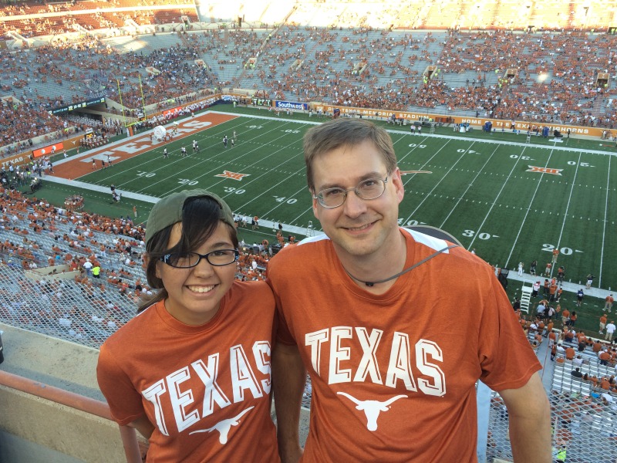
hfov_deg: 61.7
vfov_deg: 48.2
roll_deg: +1.3
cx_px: 308
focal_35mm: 29
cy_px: 232
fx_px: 517
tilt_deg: -27.7
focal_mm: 4.15
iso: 32
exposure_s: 1/160
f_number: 2.2
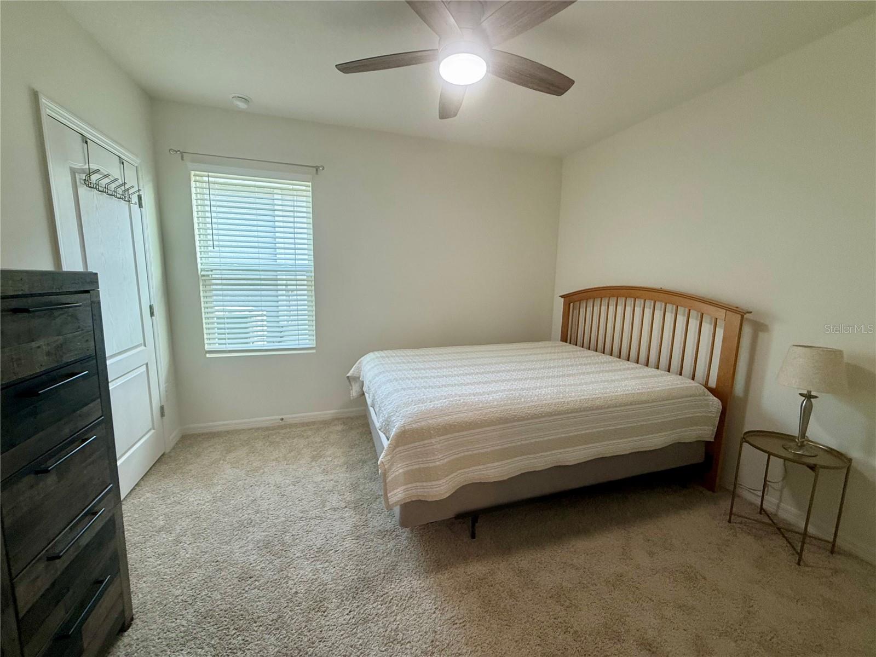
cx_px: 438
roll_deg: -0.5
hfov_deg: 102.1
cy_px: 328
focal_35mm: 14
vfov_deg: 85.7
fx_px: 354
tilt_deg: -8.1
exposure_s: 1/120
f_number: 2.2
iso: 200
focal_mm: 2.22
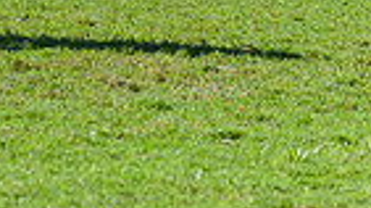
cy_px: -268
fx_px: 7912
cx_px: -265
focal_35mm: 805
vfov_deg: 1.5
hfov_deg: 2.7
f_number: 7.1
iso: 800
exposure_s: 1/1250
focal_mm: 170
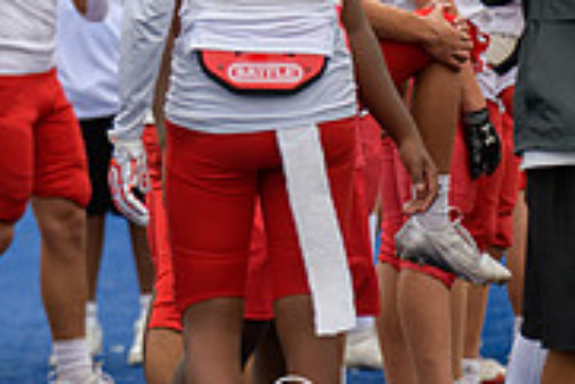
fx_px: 12292
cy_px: -5
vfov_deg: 1.8
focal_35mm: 769
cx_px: -308
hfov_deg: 2.7
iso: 220
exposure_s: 1/800
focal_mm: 240
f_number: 3.5
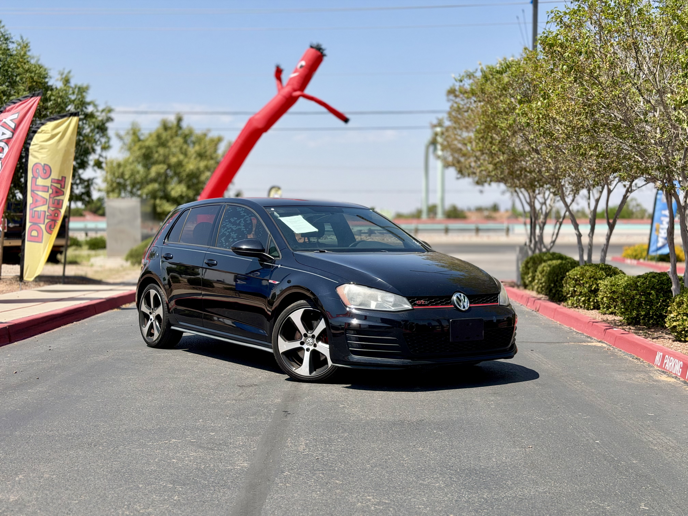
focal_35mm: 48
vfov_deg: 30.3
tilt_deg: -1.5
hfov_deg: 39.7
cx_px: 344
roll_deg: -0.5
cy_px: 258
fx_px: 954
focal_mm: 6.76
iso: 64
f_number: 1.78
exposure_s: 1/4329
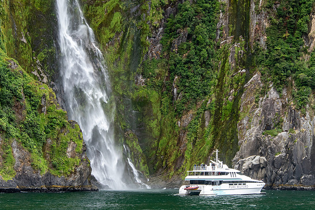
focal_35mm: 86
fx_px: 756
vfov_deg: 15.8
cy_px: 105
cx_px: 158
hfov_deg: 23.6
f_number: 14
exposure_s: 1/50
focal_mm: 85
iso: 1600
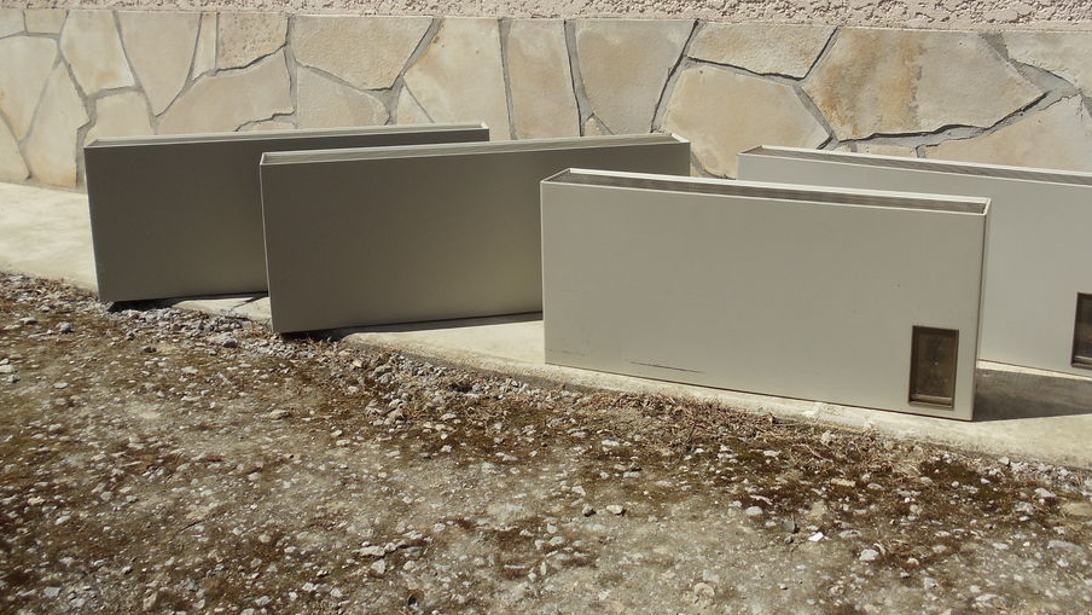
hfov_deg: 39.1
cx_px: 596
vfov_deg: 22.5
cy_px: 192
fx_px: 1535
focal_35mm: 53
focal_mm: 6
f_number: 7.1
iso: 100
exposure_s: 1/500
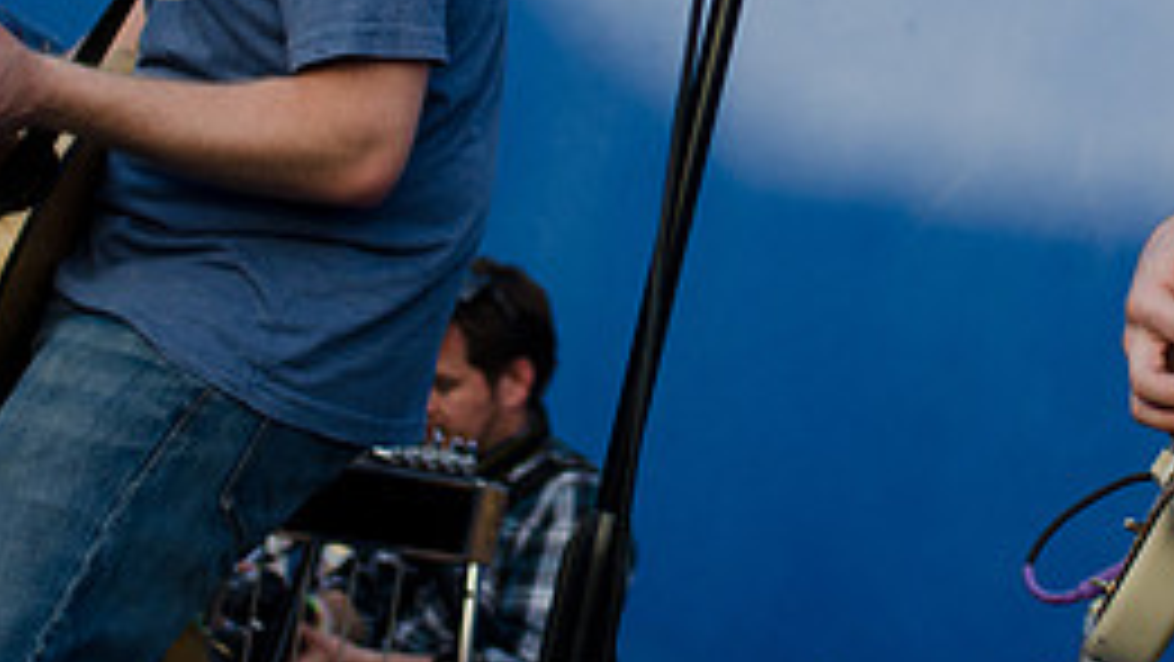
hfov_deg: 17.4
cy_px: -144
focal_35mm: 122
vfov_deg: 9.8
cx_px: 967
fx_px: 3804
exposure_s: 1/1000
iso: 200
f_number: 3.8
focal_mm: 35
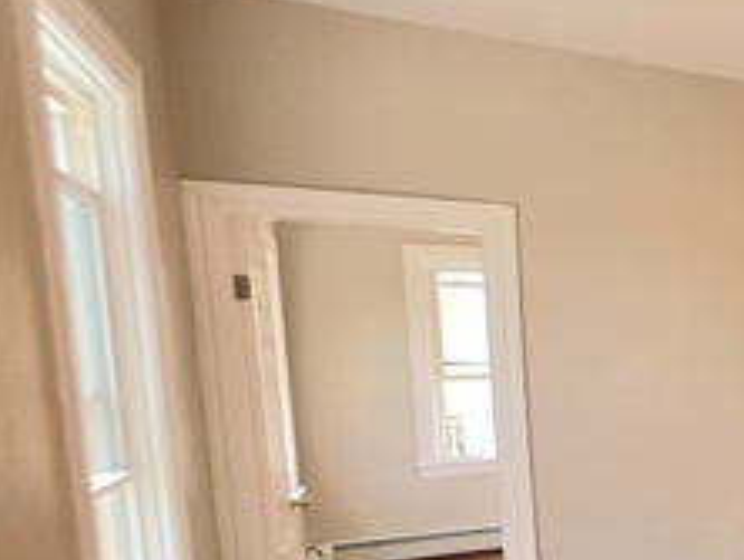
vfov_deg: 36.1
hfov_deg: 30.0
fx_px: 839
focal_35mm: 39
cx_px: 1091
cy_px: 416
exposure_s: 1/263
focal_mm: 2.2
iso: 32
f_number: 1.9
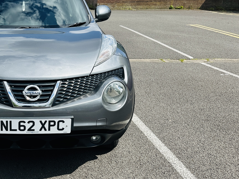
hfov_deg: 37.9
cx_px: 15
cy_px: 82
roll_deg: +1.6
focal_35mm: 46
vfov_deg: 31.5
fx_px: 318
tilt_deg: -14.9
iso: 80
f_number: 1.78
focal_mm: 6.86
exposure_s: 1/3247
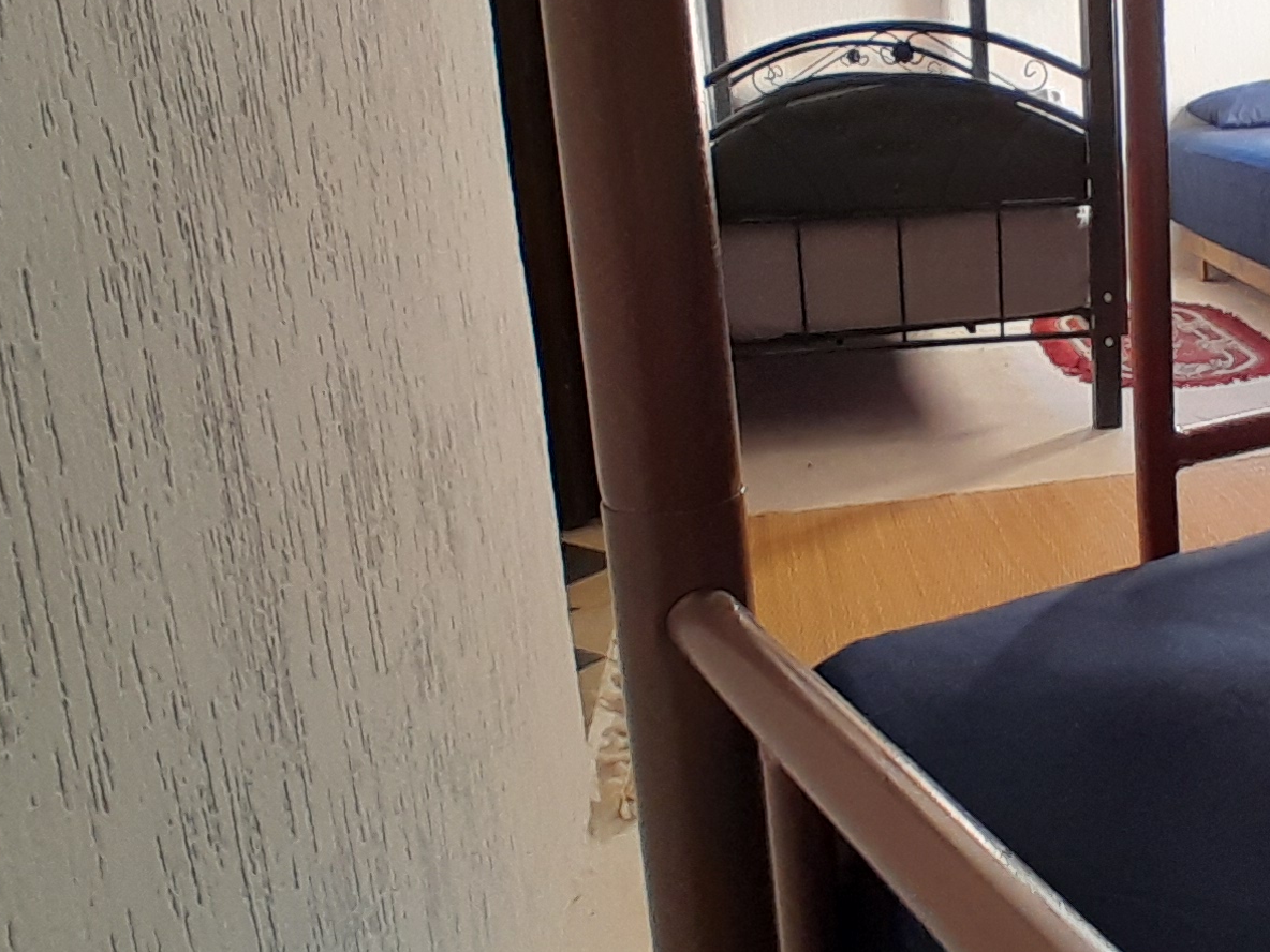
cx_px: 1039
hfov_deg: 47.1
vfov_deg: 38.4
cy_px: 353
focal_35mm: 37
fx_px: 1357
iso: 100
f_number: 2.2
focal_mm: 1.46
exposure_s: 1/40
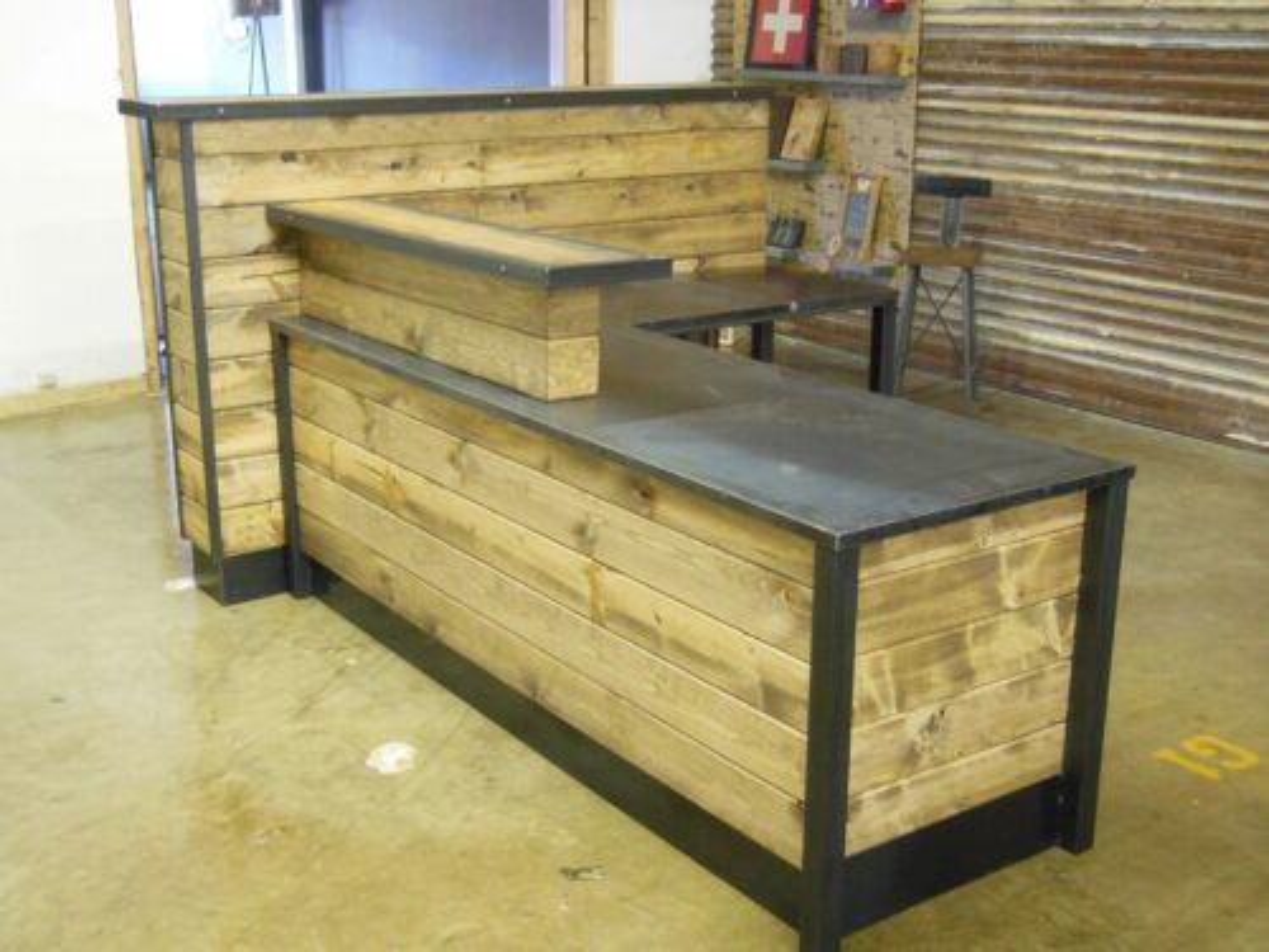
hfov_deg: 42.1
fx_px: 1650
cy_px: 476
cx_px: 634
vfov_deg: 32.2
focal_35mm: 45
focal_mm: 8
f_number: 4.4
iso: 800
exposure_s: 1/6
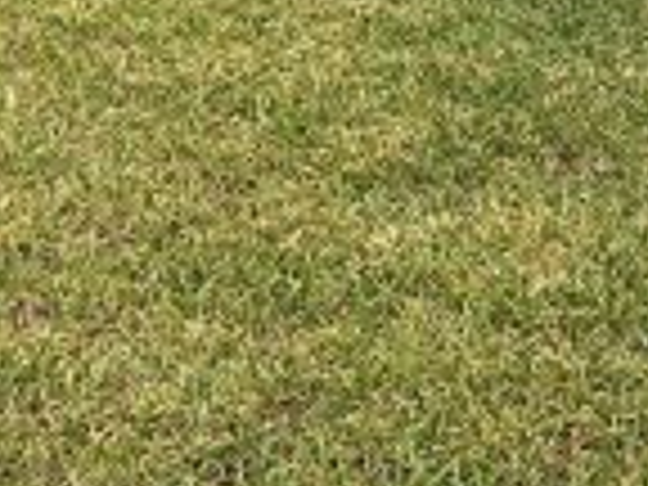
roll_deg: -1.5
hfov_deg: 19.6
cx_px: 333
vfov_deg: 13.8
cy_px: -270
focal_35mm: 100
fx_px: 1872
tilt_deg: -14.5
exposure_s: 1/650
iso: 80
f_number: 1.78
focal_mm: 6.86
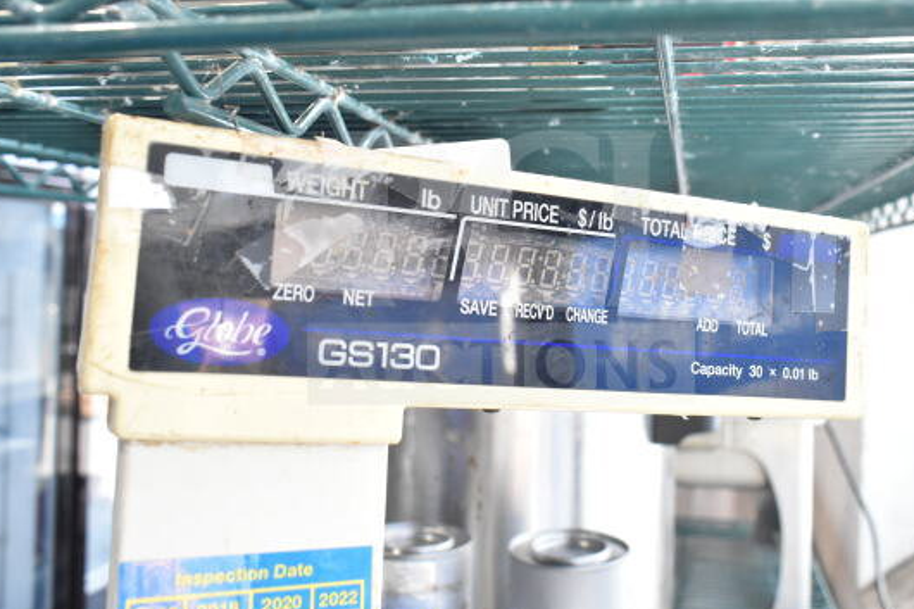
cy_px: 268
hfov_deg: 50.6
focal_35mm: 38
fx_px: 964
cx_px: 500
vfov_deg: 35.0
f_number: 6.3
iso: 1600
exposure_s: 1/160
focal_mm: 22
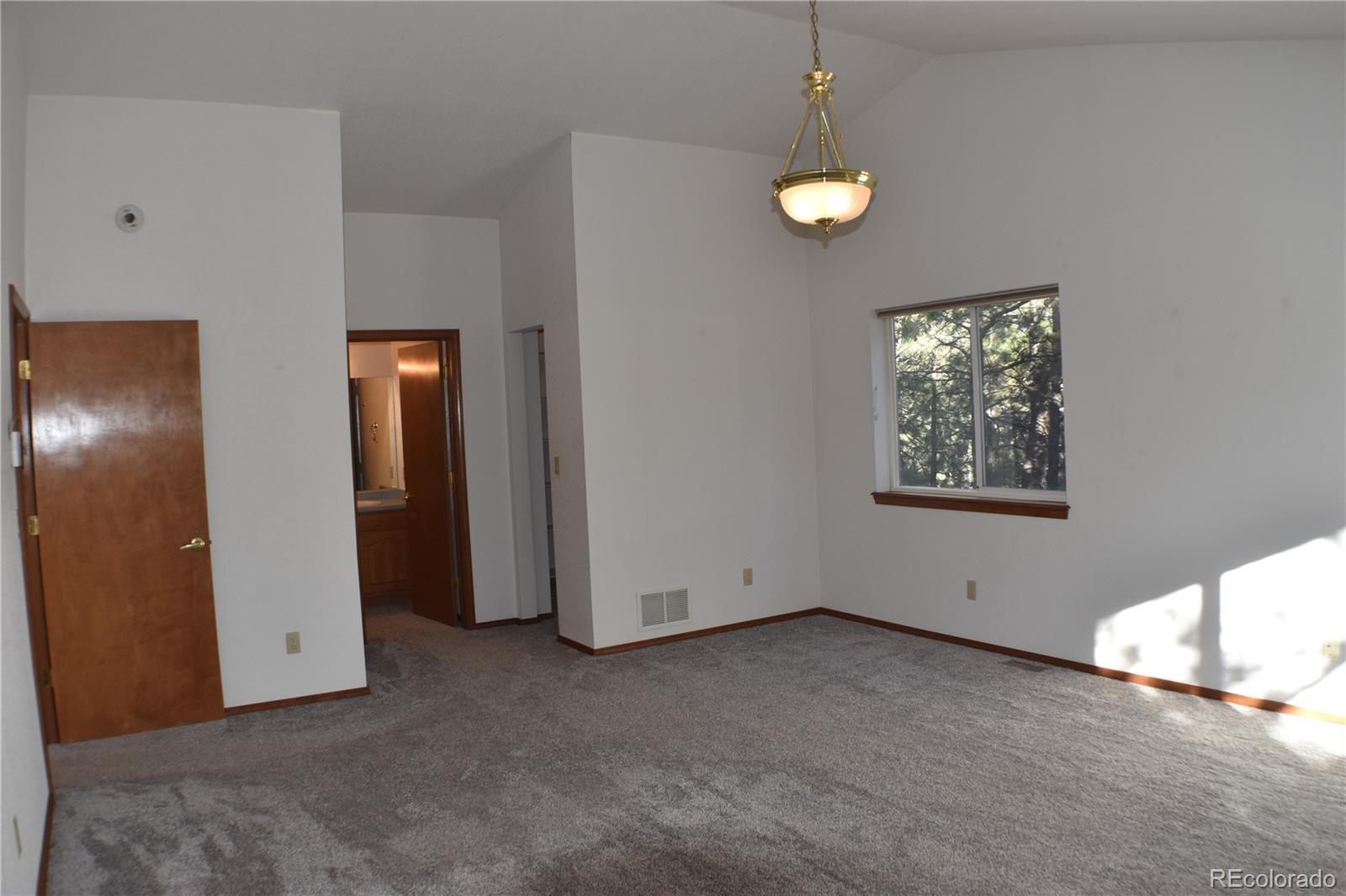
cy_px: 448
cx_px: 673
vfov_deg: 38.3
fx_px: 1290
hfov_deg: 55.1
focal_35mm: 34
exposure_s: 1/125
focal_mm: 23
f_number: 5.6
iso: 400
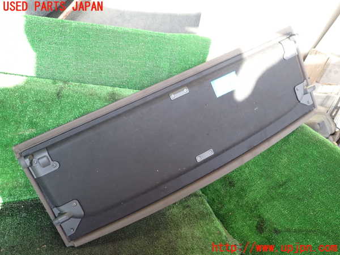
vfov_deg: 54.9
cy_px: 128
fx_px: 246
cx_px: 170
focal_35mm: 25
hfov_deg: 69.4
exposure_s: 1/60
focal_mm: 4.5
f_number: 2
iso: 160
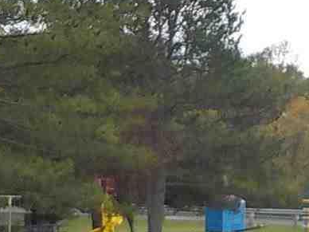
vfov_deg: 9.5
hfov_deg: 12.4
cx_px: 374
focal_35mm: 155
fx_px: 1384
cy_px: 271
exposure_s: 1/160
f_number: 4.2
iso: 125
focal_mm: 6.4
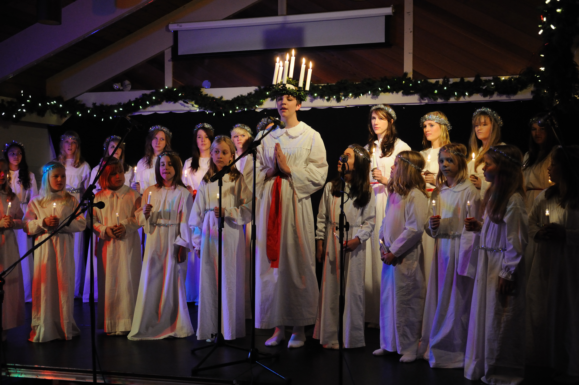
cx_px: 290
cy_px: 192
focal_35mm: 45
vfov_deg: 29.8
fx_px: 723
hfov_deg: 43.7
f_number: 2.8
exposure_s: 1/60
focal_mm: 30
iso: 1600
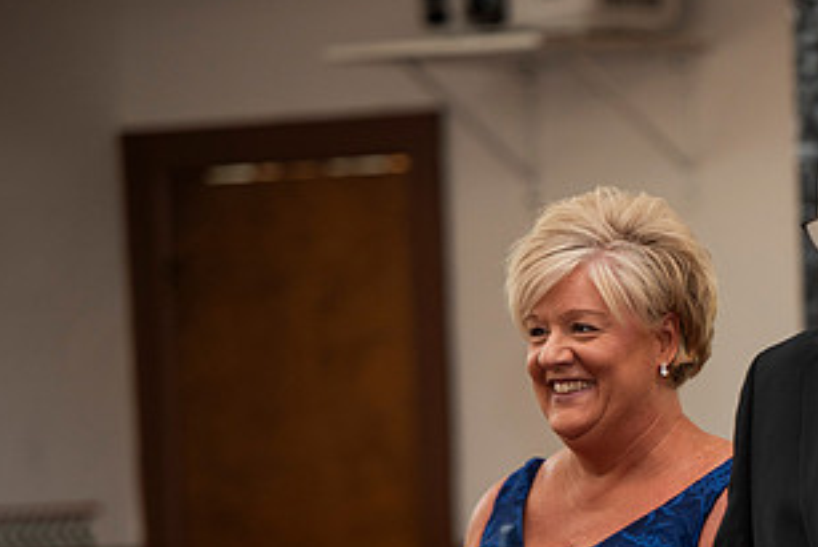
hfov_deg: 7.3
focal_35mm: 283
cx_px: 759
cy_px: 482
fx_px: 6433
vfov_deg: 4.9
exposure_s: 1/160
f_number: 2.8
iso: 400
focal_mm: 150
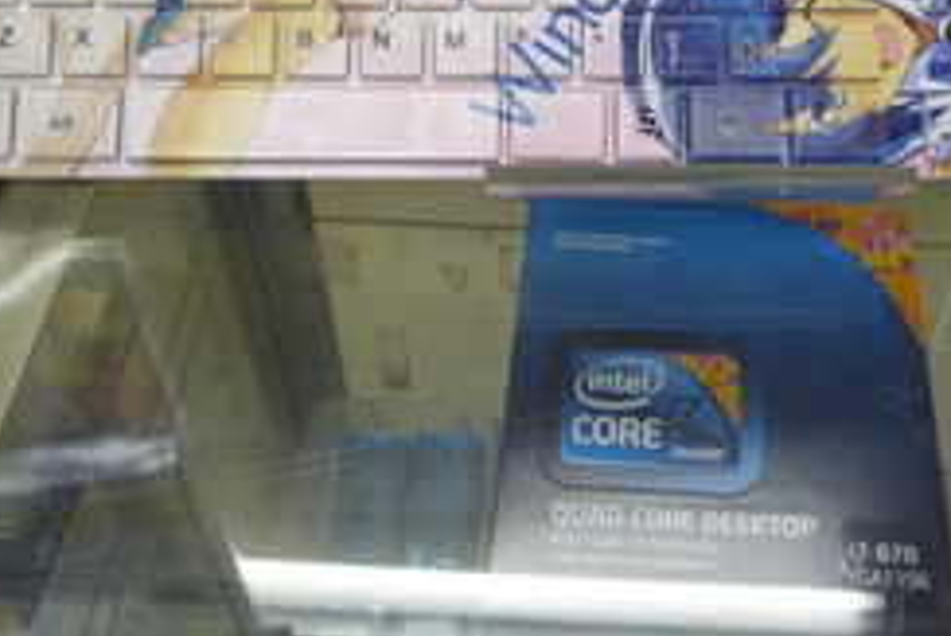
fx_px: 1269
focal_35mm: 48
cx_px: 628
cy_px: 78
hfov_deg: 40.6
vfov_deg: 27.2
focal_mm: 4.5
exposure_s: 1/30
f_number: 2.8
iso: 100
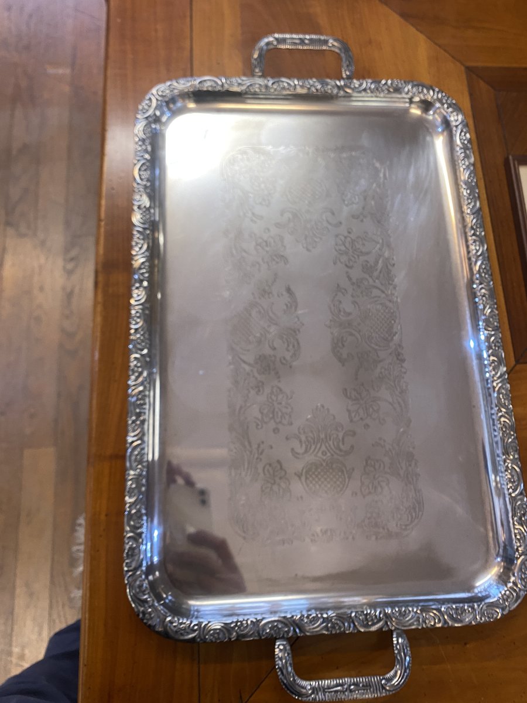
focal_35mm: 26
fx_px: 528
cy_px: 352
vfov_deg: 67.3
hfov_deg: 53.1
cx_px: 264
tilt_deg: -74.0
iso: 250
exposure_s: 1/50
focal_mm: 4.25
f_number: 1.8
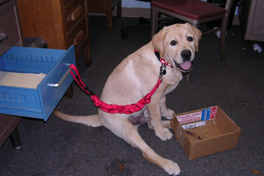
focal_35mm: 40
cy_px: 87
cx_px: 132
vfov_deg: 33.3
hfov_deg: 48.5
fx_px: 293
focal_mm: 5.8
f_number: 2.8
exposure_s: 1/60.1
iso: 100
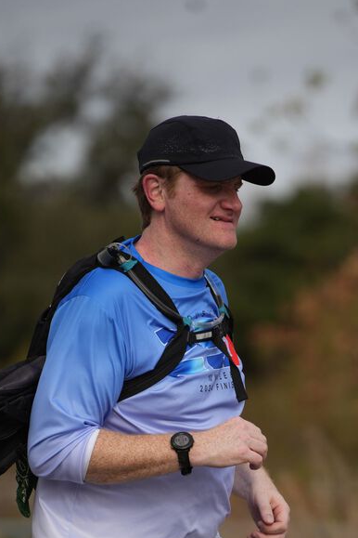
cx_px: 222
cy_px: 447
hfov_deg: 4.6
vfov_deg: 6.9
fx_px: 4460
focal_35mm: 299
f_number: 3.5
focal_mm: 173
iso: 100
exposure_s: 1/1500
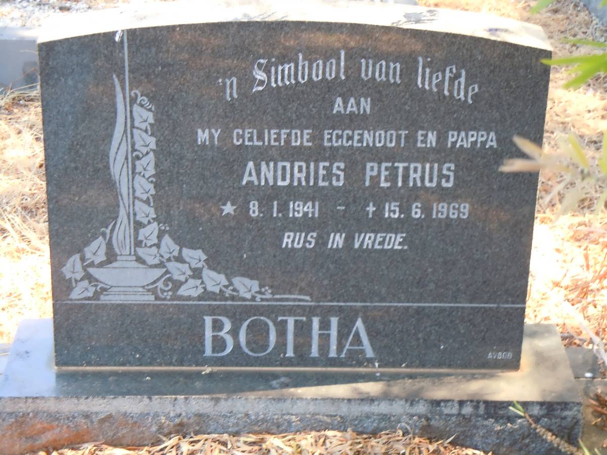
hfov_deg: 22.0
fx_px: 1561
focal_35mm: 89
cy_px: 228
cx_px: 304
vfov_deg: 16.6
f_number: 4.4
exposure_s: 1/25
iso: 200
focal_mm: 16
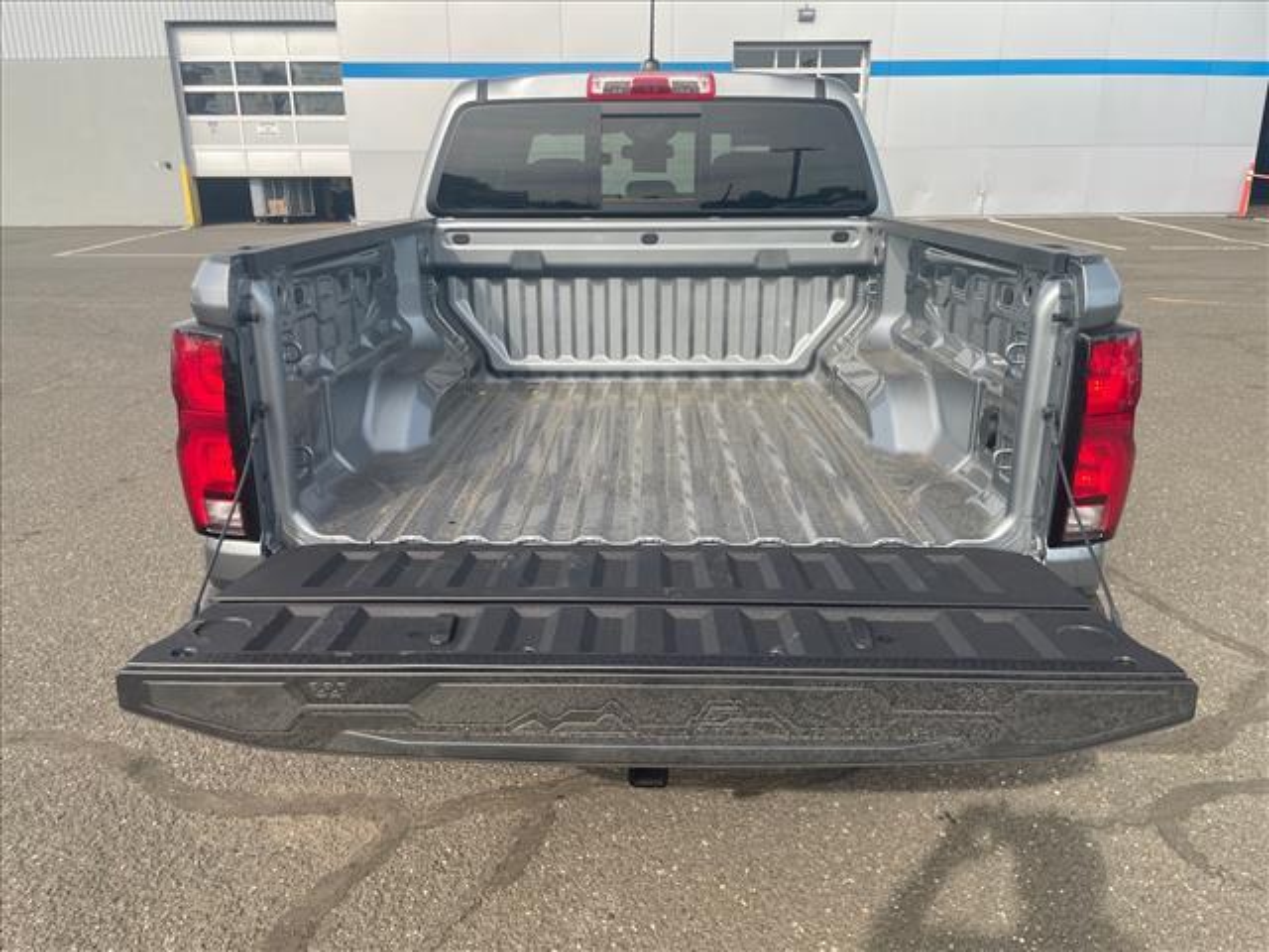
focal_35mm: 26
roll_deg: +0.3
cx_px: 634
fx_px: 953
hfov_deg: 67.3
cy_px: 476
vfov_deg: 53.1
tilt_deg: -19.0
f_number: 1.6
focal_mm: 4.2
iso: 32
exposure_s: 1/694
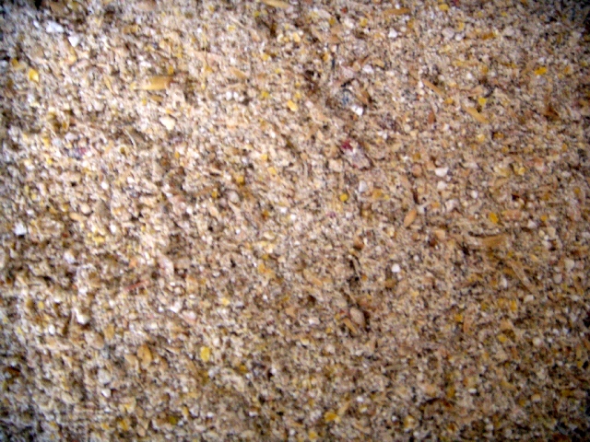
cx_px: 295
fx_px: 648
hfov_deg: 49.0
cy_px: 221
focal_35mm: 38
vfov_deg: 37.7
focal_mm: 6.4
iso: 200
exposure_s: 1/20.4
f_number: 3.5
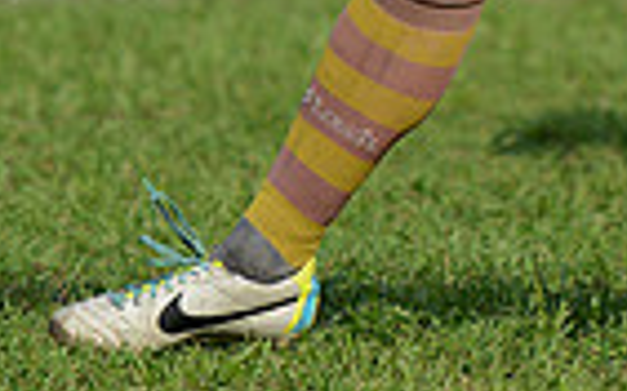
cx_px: 1094
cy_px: -442
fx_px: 17218
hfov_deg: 2.1
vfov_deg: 1.3
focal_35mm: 1008
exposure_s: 1/2000
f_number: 4
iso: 320
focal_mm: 240
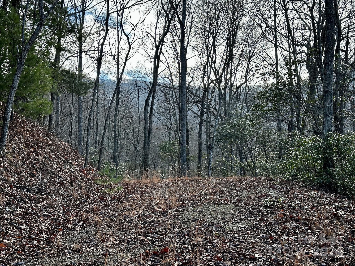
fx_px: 492
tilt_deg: +4.9
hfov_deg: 39.7
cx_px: 178
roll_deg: +0.8
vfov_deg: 30.3
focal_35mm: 48
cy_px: 133
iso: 64
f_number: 1.78
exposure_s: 1/971
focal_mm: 6.86
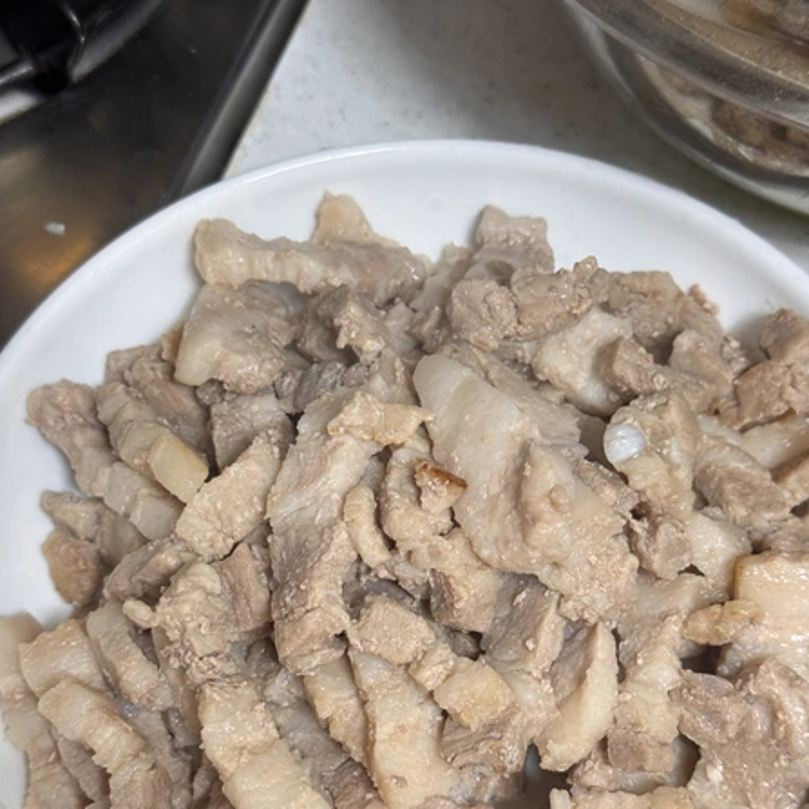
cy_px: 518
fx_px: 1507
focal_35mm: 57
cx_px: 404
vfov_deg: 29.9
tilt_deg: -64.9
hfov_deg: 30.0
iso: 80
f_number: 1.78
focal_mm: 6.76
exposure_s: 1/60
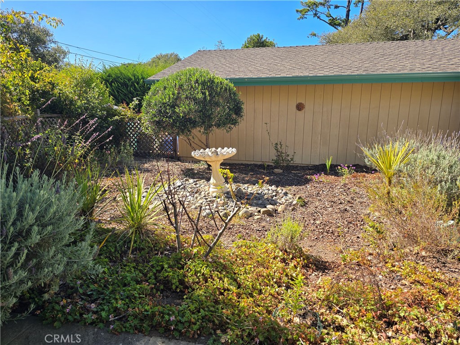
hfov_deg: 73.9
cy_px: 172
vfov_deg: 58.9
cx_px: 230
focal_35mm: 23
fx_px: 306
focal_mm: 6.3
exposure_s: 1/428
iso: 12
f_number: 1.7
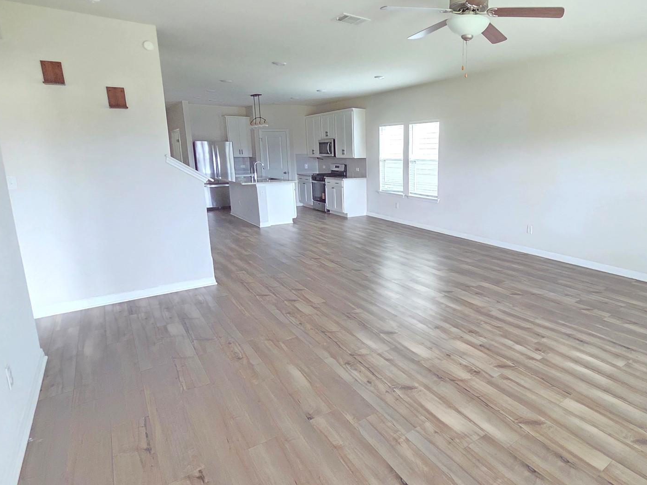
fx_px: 355
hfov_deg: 82.9
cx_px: 408
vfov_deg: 68.6
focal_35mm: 19
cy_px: 227
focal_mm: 2.2
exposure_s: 1/60
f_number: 2.2
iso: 1250
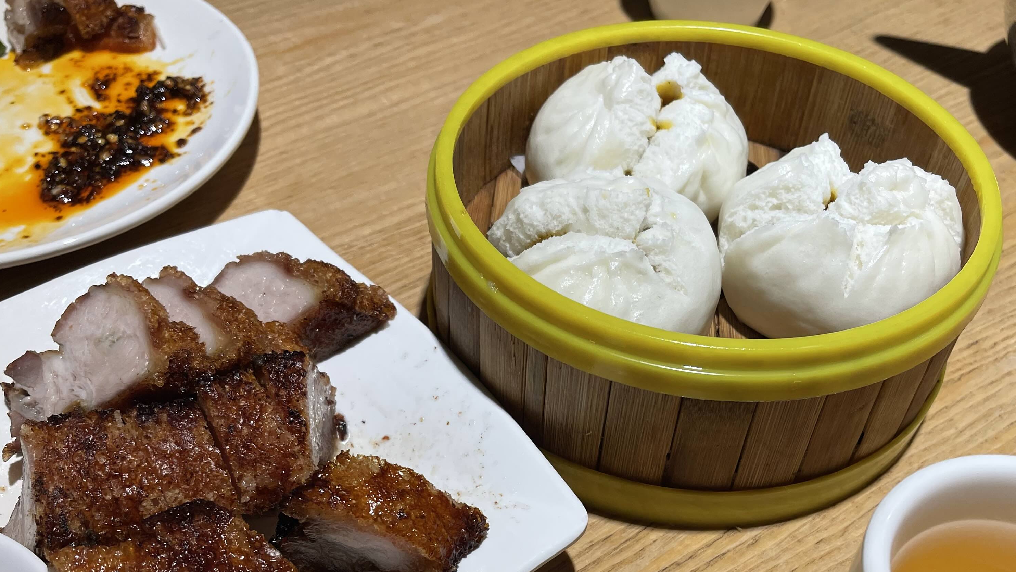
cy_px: 498
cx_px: 509
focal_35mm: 37
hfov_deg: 54.0
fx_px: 997
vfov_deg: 30.8
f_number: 1.6
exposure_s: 1/120
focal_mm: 5.1
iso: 64
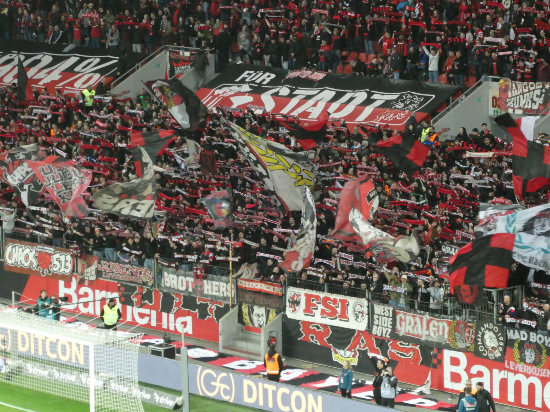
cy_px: 206
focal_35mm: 172
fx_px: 2733
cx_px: 275
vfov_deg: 8.6
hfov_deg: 11.5
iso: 1250
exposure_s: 1/80
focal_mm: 30.9
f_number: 5.6
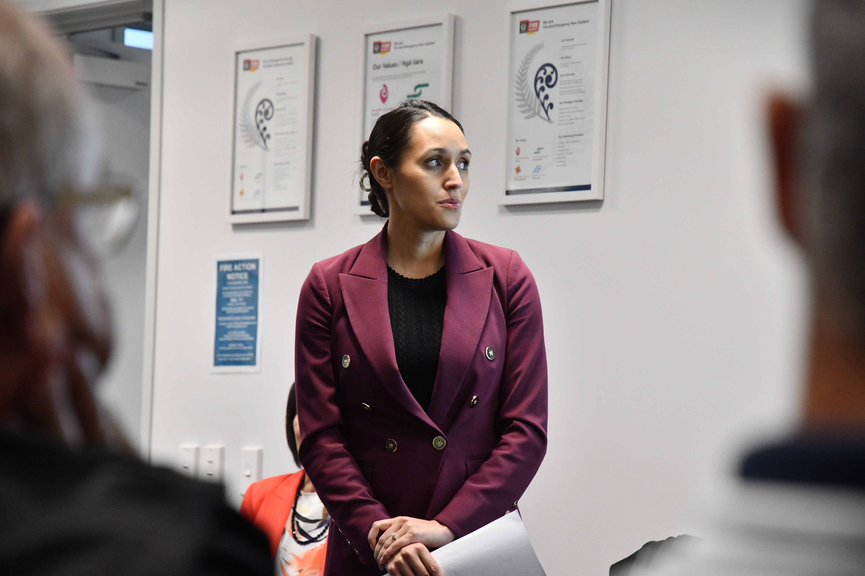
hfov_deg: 17.1
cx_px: 432
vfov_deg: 11.4
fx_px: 2883
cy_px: 288
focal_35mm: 120
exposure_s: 1/200
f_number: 4
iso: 1600
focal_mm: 80
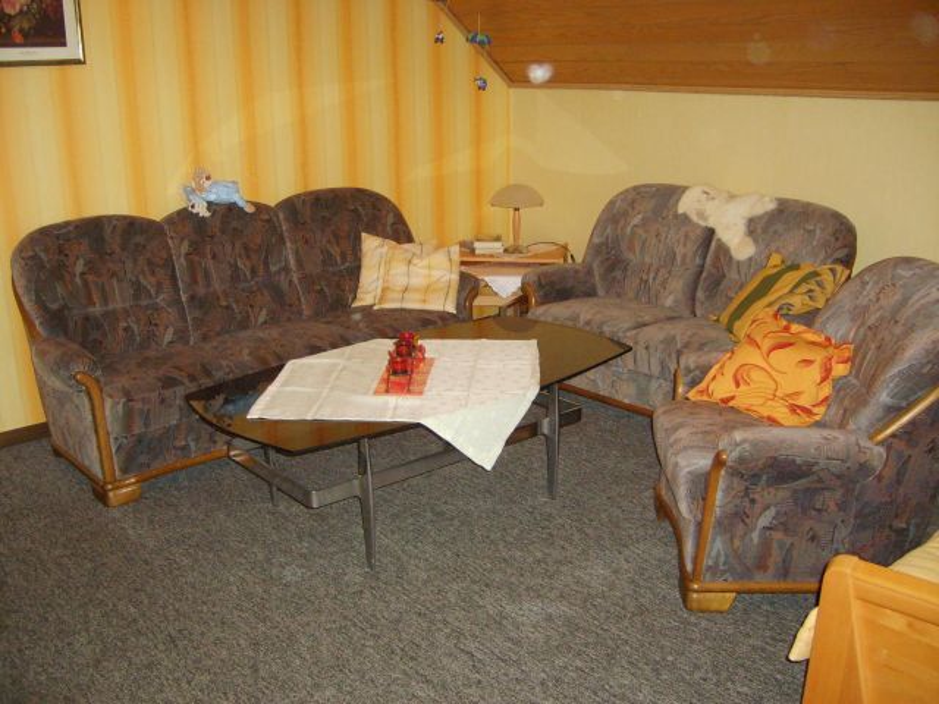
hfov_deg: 52.6
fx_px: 949
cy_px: 352
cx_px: 470
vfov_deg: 40.7
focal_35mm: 35
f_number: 2.8
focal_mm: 5.8
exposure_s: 1/45
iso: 235
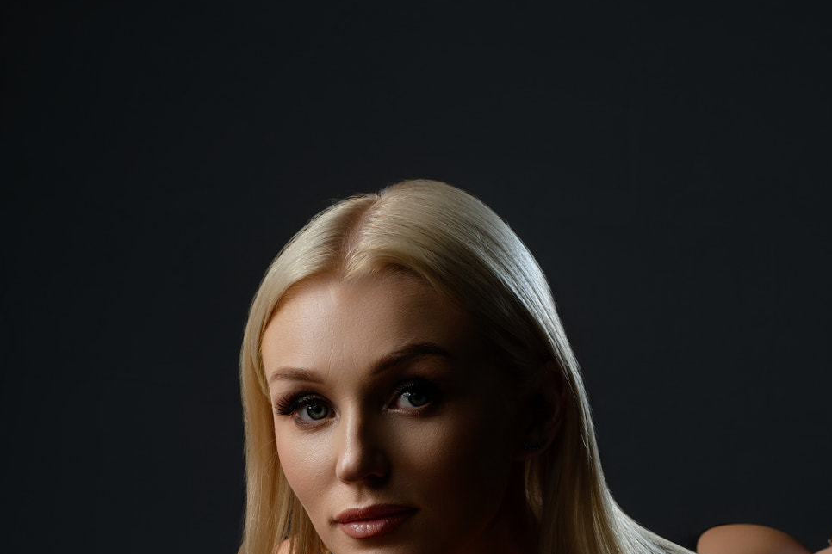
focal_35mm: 106
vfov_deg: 12.8
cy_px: 541
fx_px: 2450
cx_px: 331
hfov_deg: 19.3
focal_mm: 50
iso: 250
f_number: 8
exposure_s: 1/100
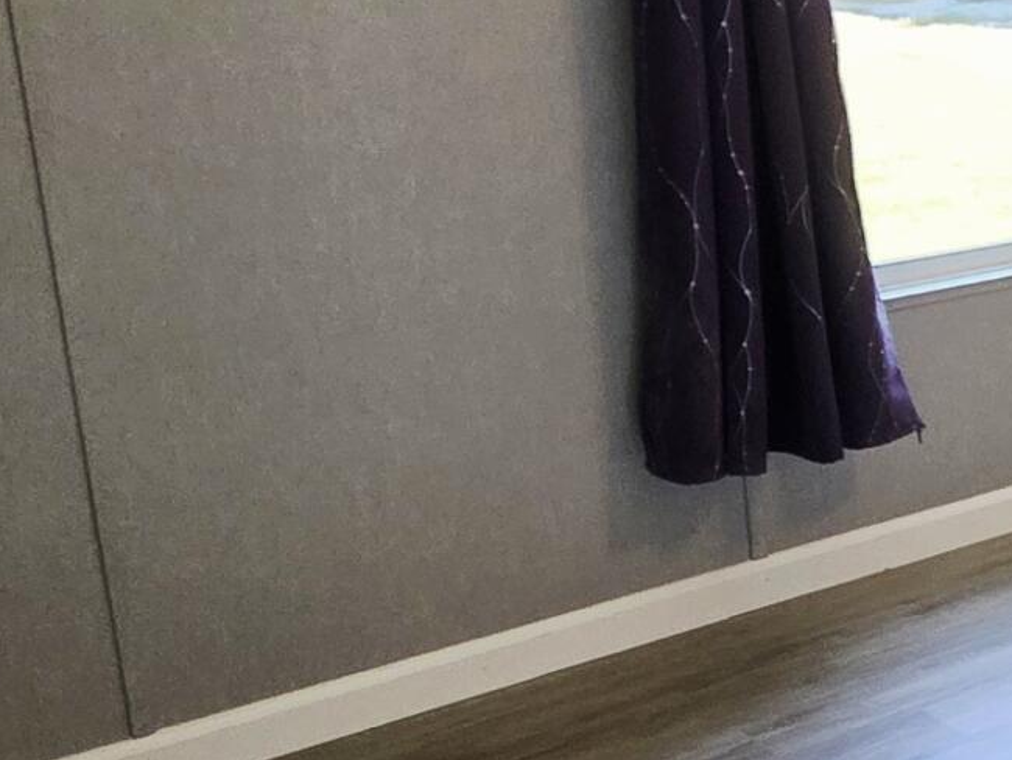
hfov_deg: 21.4
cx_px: 1812
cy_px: 199
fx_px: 1755
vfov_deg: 24.2
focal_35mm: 60
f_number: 1.9
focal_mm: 2.2
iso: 250
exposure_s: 1/120
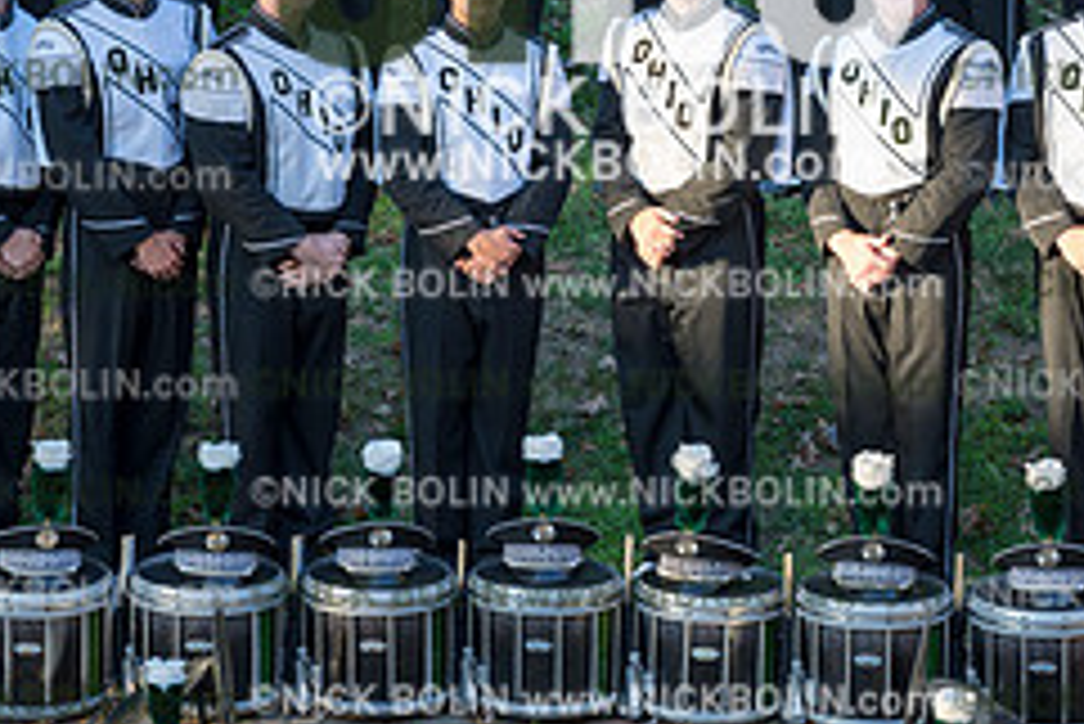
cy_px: -29
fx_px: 5001
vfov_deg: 8.2
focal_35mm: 166
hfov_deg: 12.4
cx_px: 594
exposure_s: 1/160
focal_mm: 69
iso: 125
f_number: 4
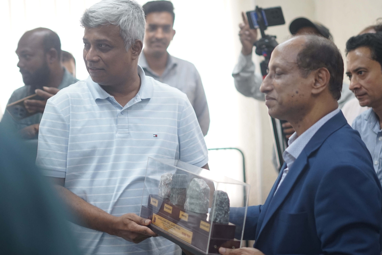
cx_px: 191
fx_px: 796
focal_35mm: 75
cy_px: 128
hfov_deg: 27.0
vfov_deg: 18.2
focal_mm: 50
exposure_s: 1/160
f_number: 1.8
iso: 1000
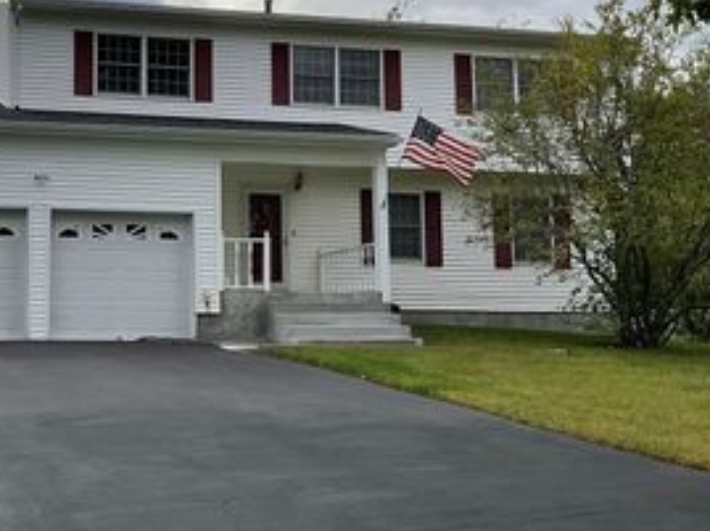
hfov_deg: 34.0
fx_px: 1106
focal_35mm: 54
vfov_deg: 26.9
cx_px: 92
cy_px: 231
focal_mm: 3
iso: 16
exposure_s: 1/2320
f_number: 1.8
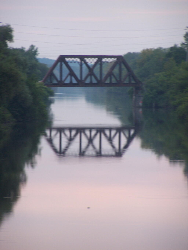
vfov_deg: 6.2
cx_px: 94
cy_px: 125
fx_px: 2295
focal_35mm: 317
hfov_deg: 4.7
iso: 140
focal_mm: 52.6
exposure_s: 1/125
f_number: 3.6
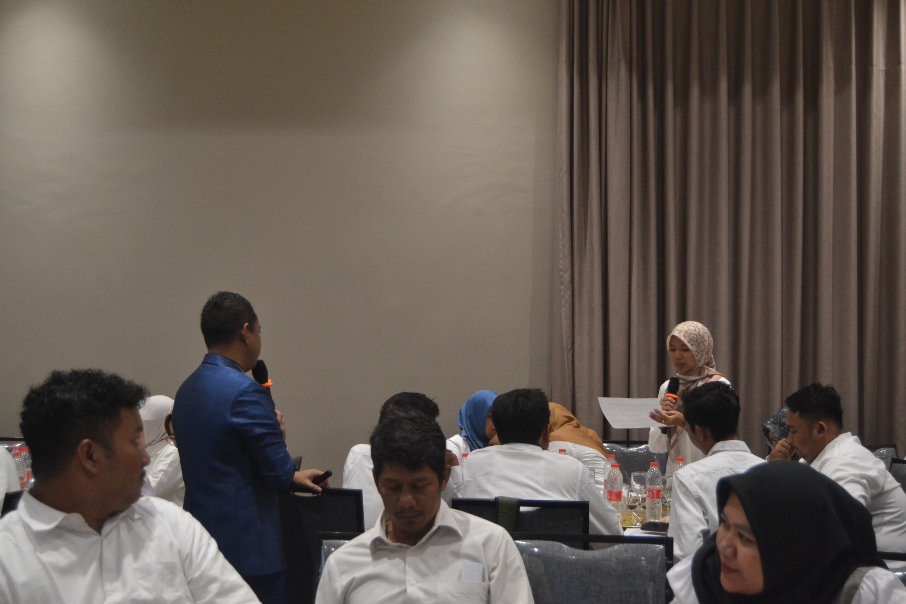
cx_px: 453
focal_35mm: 48
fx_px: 1208
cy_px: 302
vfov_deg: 28.1
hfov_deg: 41.1
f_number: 4.5
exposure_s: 1/60
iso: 1800
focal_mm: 32
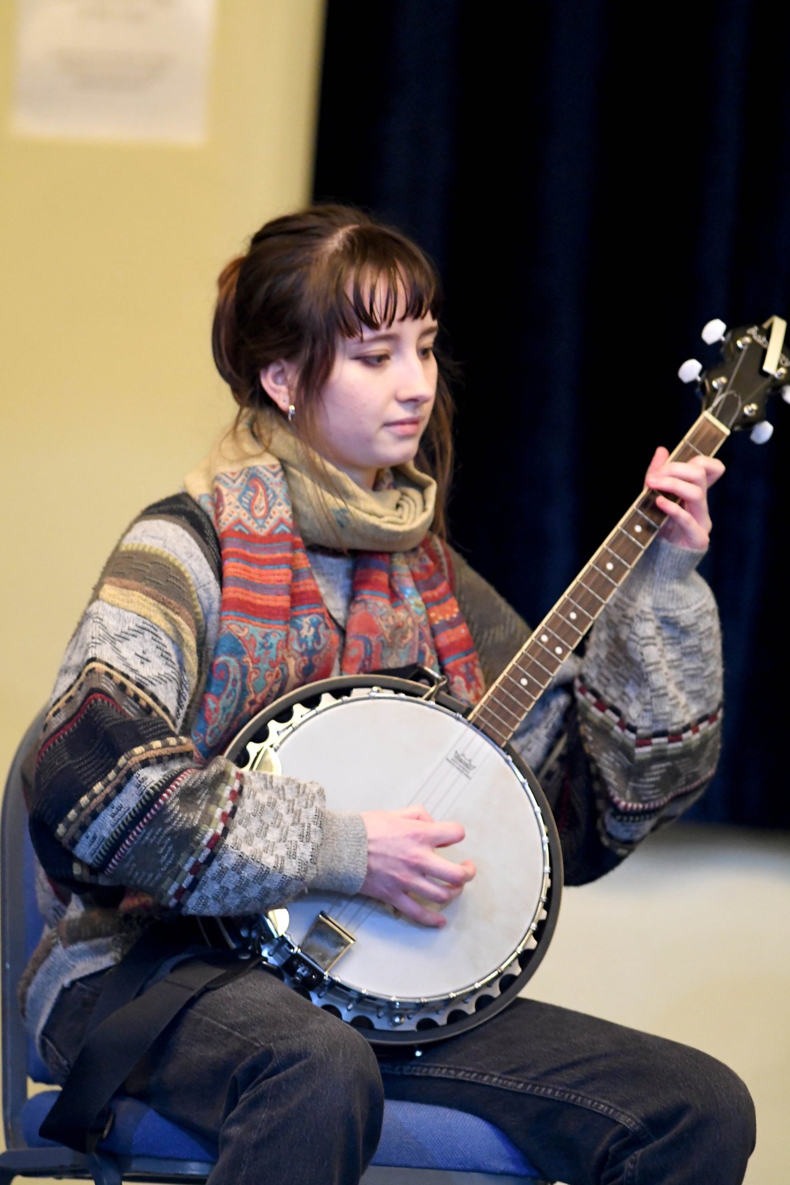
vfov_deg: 4.6
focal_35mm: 450
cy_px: 592
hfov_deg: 3.1
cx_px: 395
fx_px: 14814
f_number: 2.8
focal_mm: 300
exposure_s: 1/100
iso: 4000
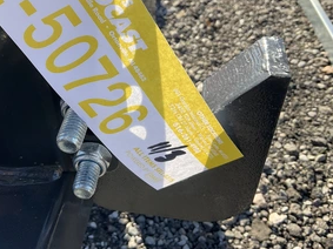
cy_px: 80
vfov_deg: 34.7
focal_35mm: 41
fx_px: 394
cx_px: 116
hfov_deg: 45.2
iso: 25
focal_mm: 3
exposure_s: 1/574
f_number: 1.8
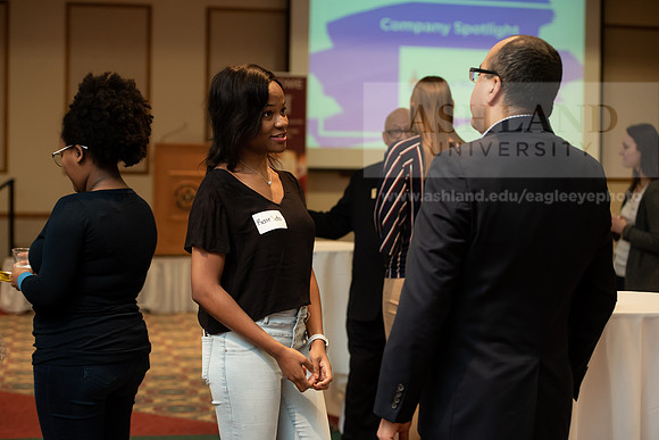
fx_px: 1282
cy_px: 220
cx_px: 330
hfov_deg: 28.8
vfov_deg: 19.5
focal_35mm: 70
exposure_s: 1/200
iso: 1600
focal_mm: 70
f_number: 3.5
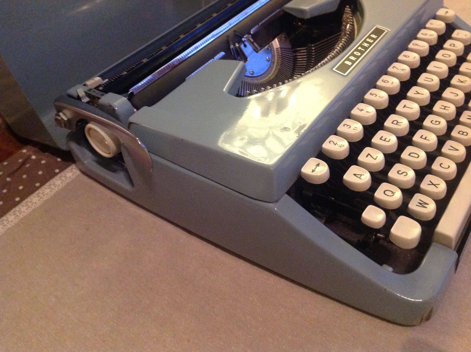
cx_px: 236
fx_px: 476
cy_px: 176
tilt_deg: -43.7
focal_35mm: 35
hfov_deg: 52.7
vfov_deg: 40.6
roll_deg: +9.5
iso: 640
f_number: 2.4
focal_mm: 4.28
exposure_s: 1/17
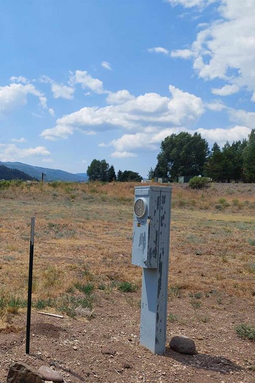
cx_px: 3
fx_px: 361
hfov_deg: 35.4
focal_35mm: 34
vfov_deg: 55.8
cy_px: 195
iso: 40
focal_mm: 5.23
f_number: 1.8
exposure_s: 1/2677
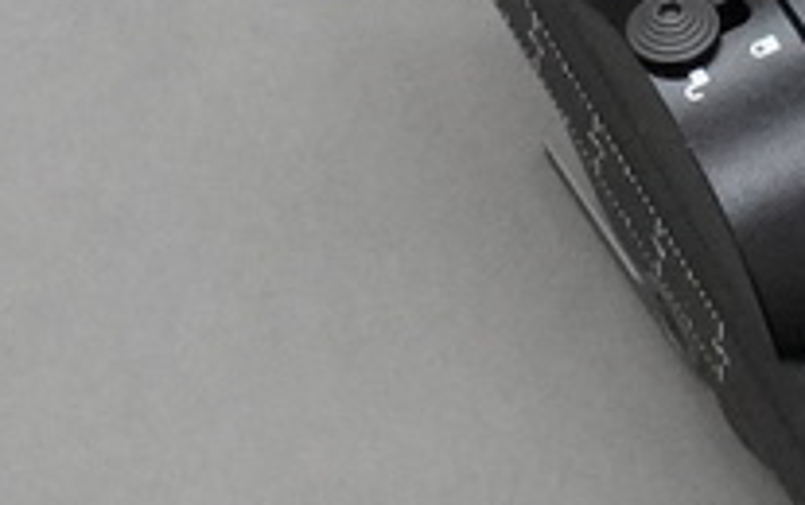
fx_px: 6217
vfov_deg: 4.6
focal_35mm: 283
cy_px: 936
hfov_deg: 7.3
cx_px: 1229
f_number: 9
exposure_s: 1/50
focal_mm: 18.24
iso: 2000
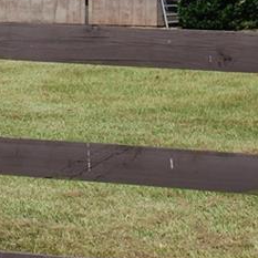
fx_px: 1417
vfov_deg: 10.2
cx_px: -6
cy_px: -81
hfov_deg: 10.3
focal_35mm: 168
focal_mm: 30
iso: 180
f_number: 10
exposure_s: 1/250
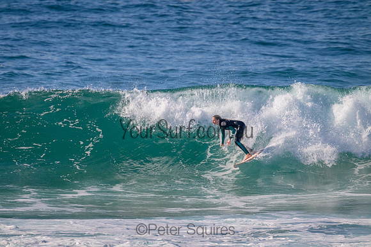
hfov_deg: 2.6
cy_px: 124
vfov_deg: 1.7
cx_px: 186
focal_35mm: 800
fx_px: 8246
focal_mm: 800
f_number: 11
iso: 1250
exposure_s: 1/2000
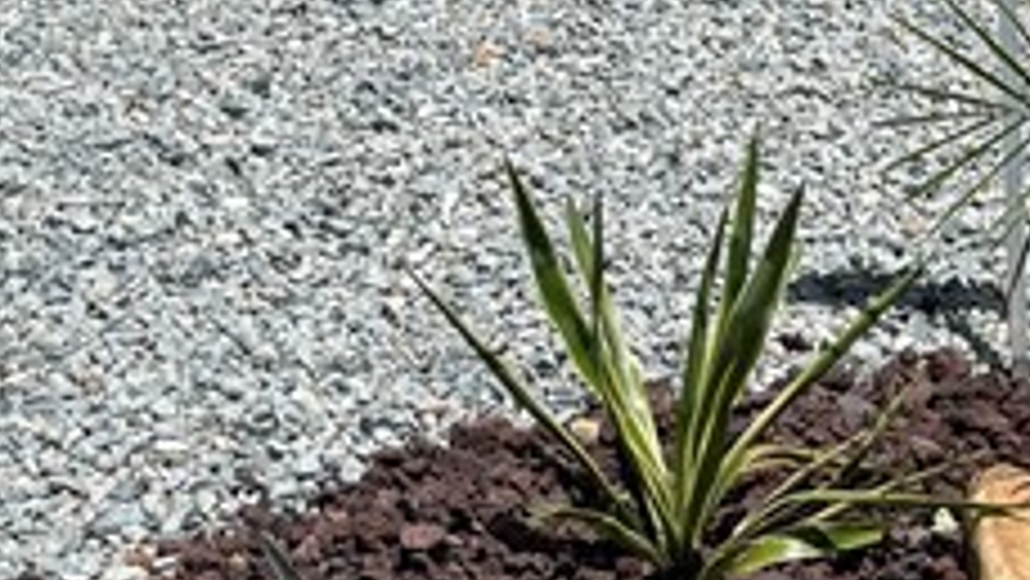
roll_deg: -0.7
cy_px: 576
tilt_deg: -25.6
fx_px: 3197
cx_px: 1124
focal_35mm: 117
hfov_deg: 17.7
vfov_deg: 10.3
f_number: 1.78
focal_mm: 6.76
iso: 80
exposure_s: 1/8130
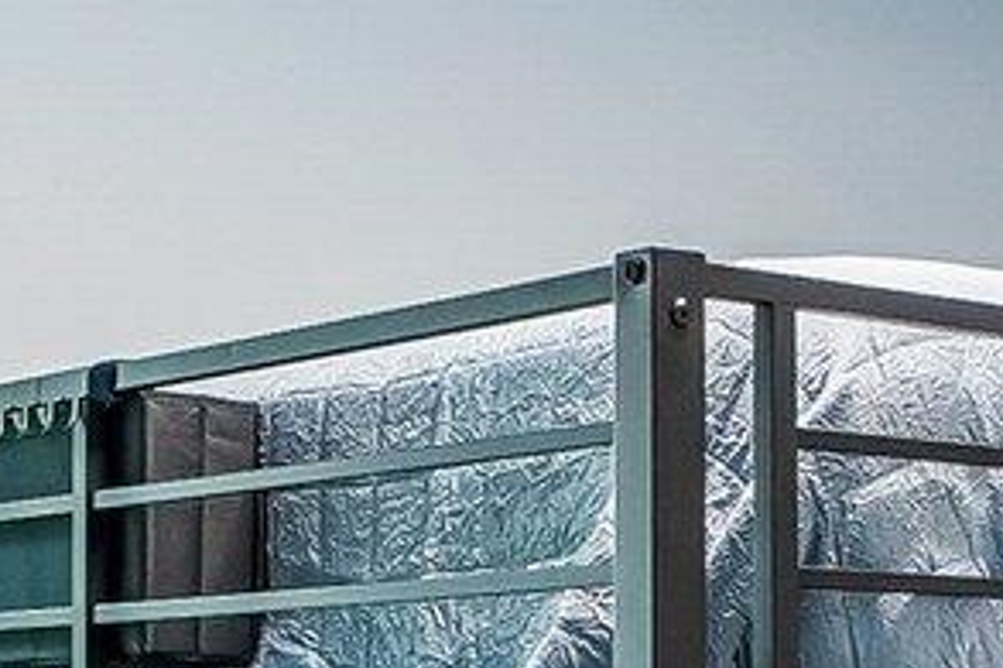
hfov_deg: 18.9
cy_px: 749
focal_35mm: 105
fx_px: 2924
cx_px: 1006
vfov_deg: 12.8
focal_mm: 10
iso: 400
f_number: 8
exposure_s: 1/5
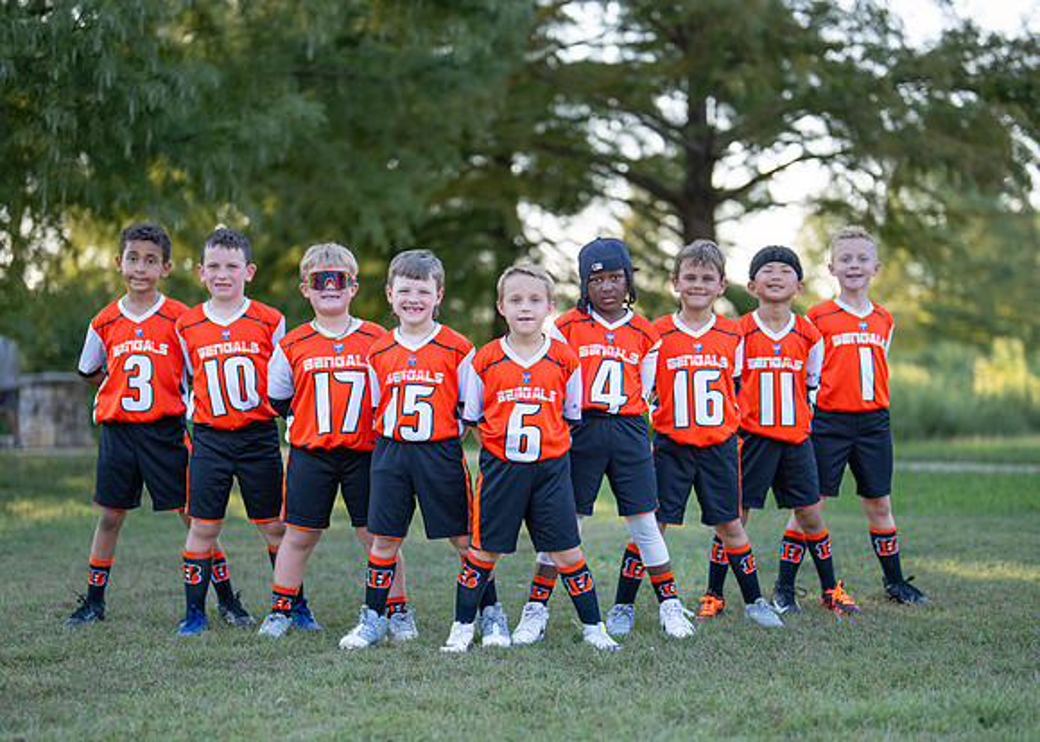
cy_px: 441
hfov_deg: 30.9
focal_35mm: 64
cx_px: 544
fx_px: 1881
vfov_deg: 22.3
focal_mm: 50
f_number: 1.2
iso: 160
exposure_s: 1/1600
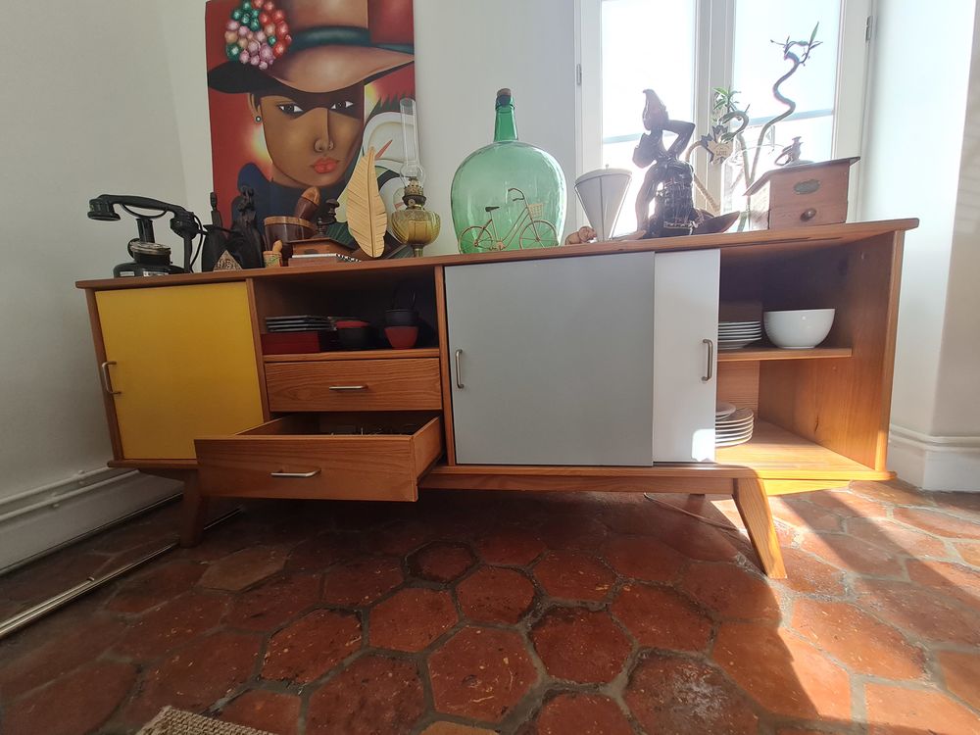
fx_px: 368
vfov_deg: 89.9
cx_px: 490
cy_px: 368
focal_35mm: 13
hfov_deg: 106.2
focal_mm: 1.74
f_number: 2.2
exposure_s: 1/50
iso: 125
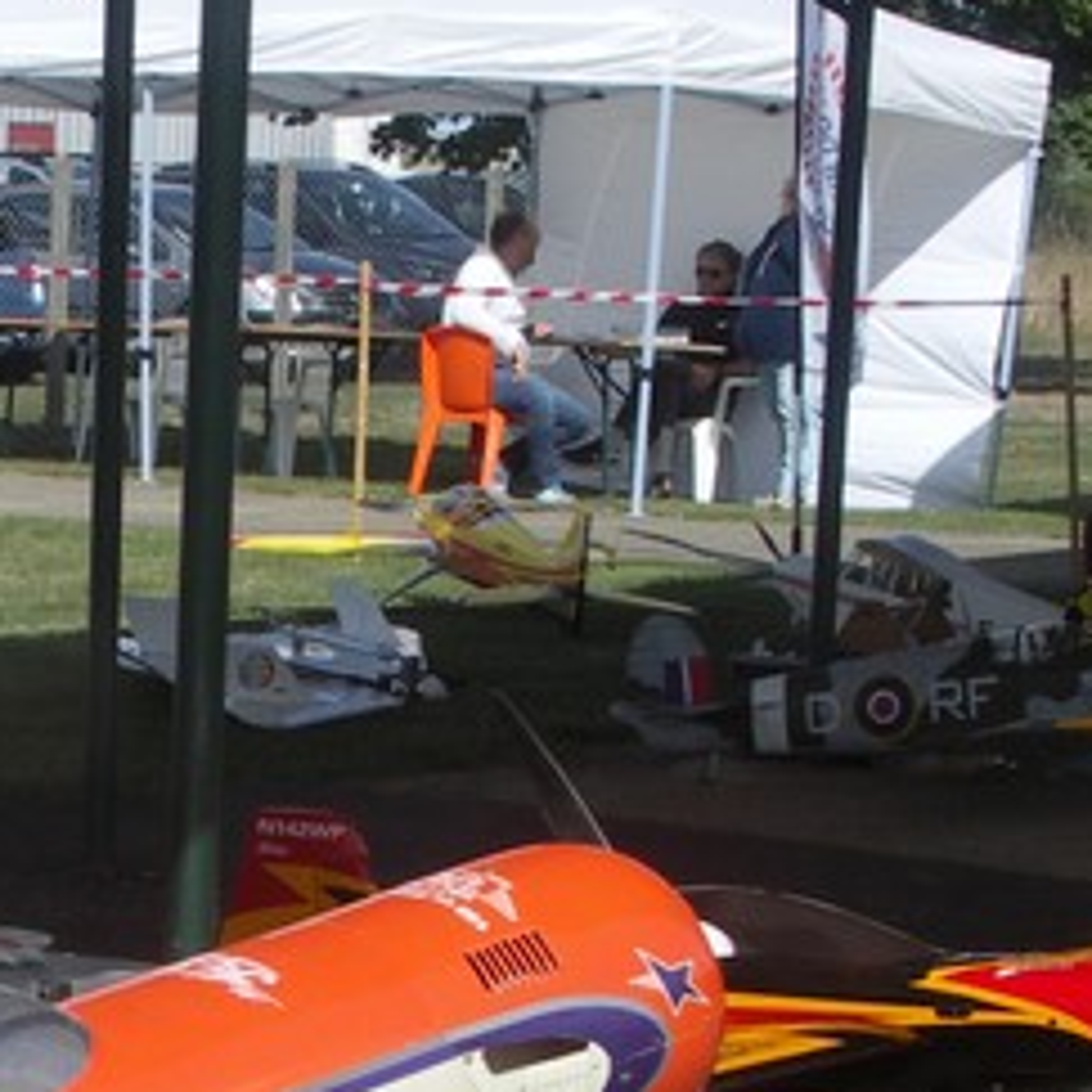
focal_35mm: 137
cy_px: 1177
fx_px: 4890
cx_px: -99
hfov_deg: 12.5
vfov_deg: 12.5
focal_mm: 12.1
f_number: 7.1
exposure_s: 1/400
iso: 100
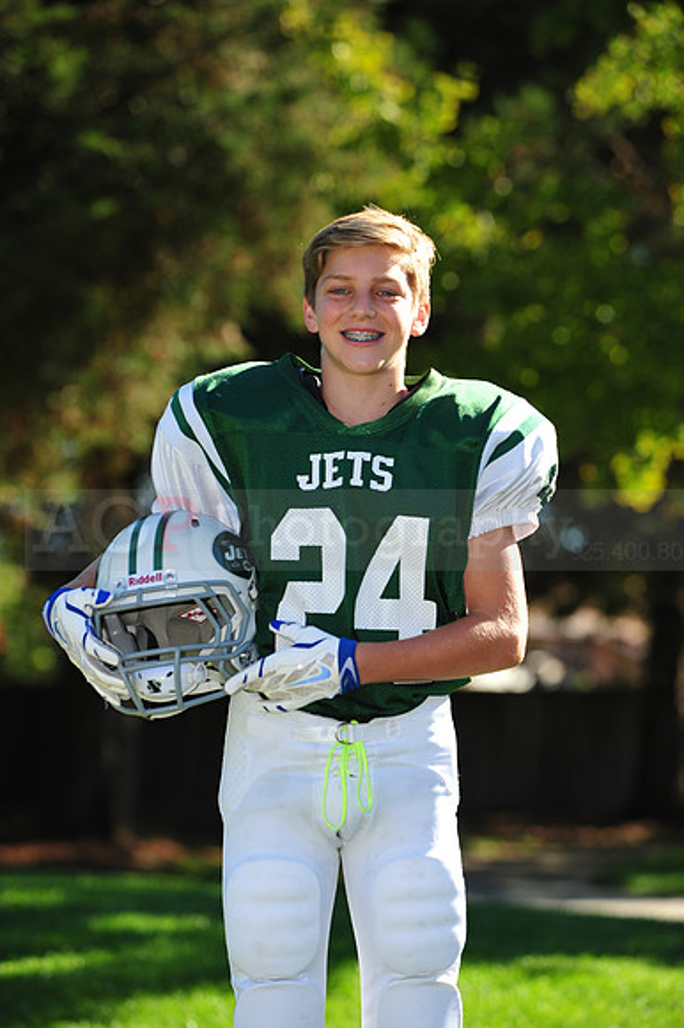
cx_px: 342
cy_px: 514
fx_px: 3852
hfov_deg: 10.1
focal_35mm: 135
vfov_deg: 15.2
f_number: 4.5
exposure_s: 1/1250
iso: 400
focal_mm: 135
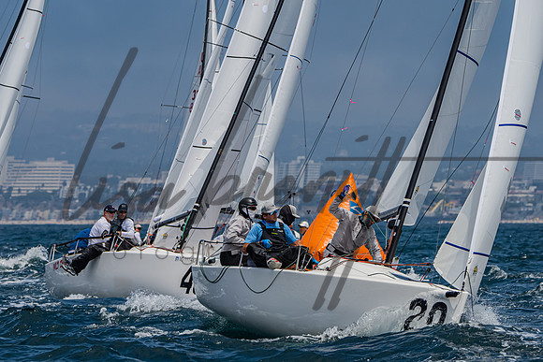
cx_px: 248
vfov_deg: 5.1
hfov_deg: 7.6
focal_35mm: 271
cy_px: 220
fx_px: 4093
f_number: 6.3
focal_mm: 200
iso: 400
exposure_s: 1/2500
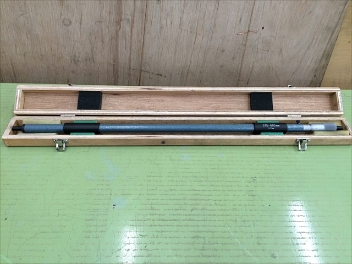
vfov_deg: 48.2
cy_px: 132
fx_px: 295
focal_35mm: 29
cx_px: 176
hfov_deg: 61.7
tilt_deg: -47.0
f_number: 2.2
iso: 64
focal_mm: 4.15
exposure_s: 1/30
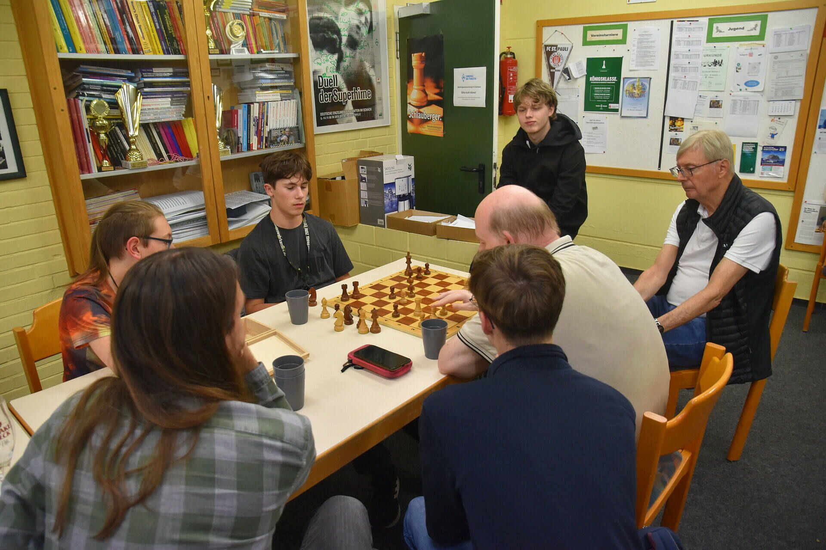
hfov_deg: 73.7
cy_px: 275
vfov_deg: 53.1
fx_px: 551
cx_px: 413
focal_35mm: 24
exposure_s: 1/60
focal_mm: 16
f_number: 3.5
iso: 800
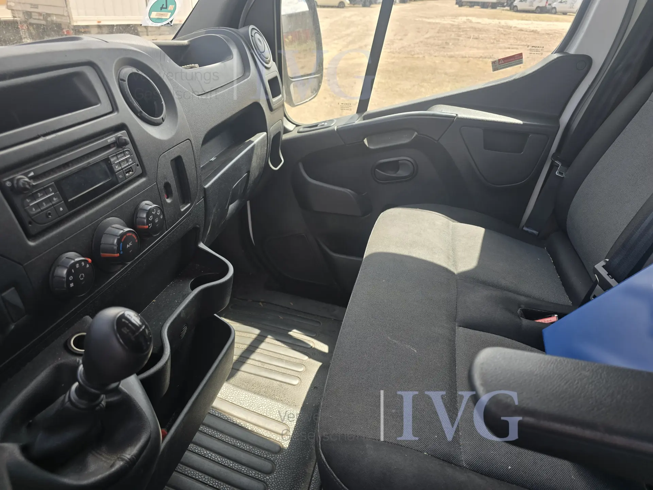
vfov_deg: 58.9
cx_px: 326
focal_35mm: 23
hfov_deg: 73.9
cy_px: 245
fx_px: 434
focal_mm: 6.3
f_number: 1.7
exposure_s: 1/180
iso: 12
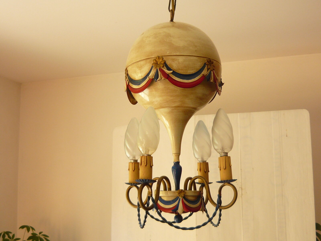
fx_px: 454
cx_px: 160
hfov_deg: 38.9
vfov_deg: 29.7
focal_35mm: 49
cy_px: 120
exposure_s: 1/30
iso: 100
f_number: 2.8
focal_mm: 5.5
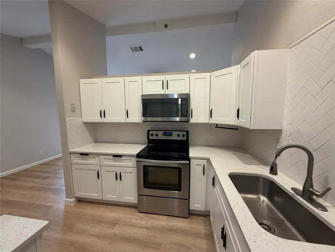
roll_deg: +0.4
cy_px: 126
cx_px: 168
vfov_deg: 85.7
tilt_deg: -6.3
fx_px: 135
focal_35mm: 14
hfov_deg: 102.1
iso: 250
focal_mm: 2.22
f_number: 2.2
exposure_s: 1/120
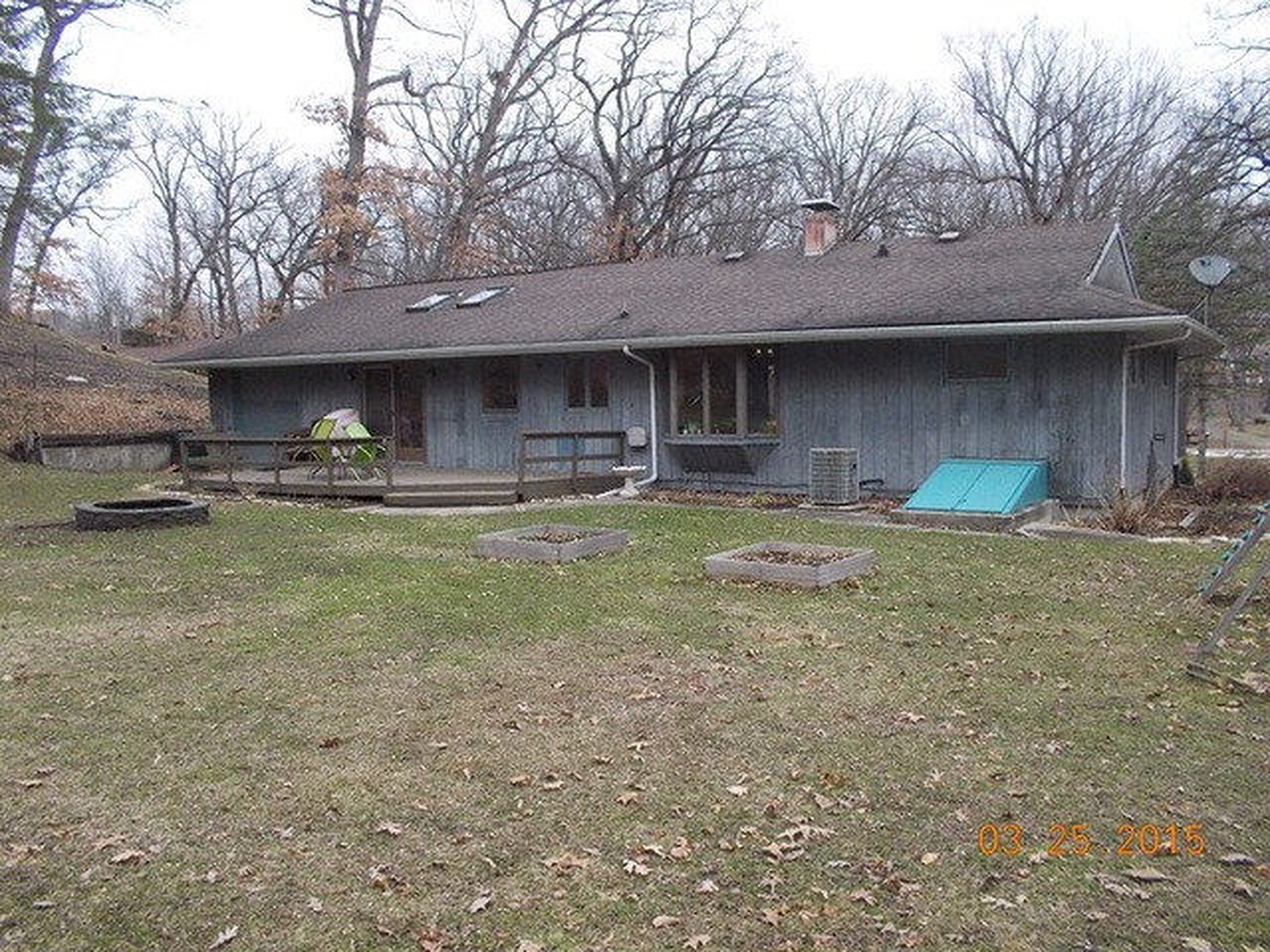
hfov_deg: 61.7
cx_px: 635
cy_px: 476
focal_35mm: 29
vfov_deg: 48.2
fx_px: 1064
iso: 250
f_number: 3.3
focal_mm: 4.1
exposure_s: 1/250
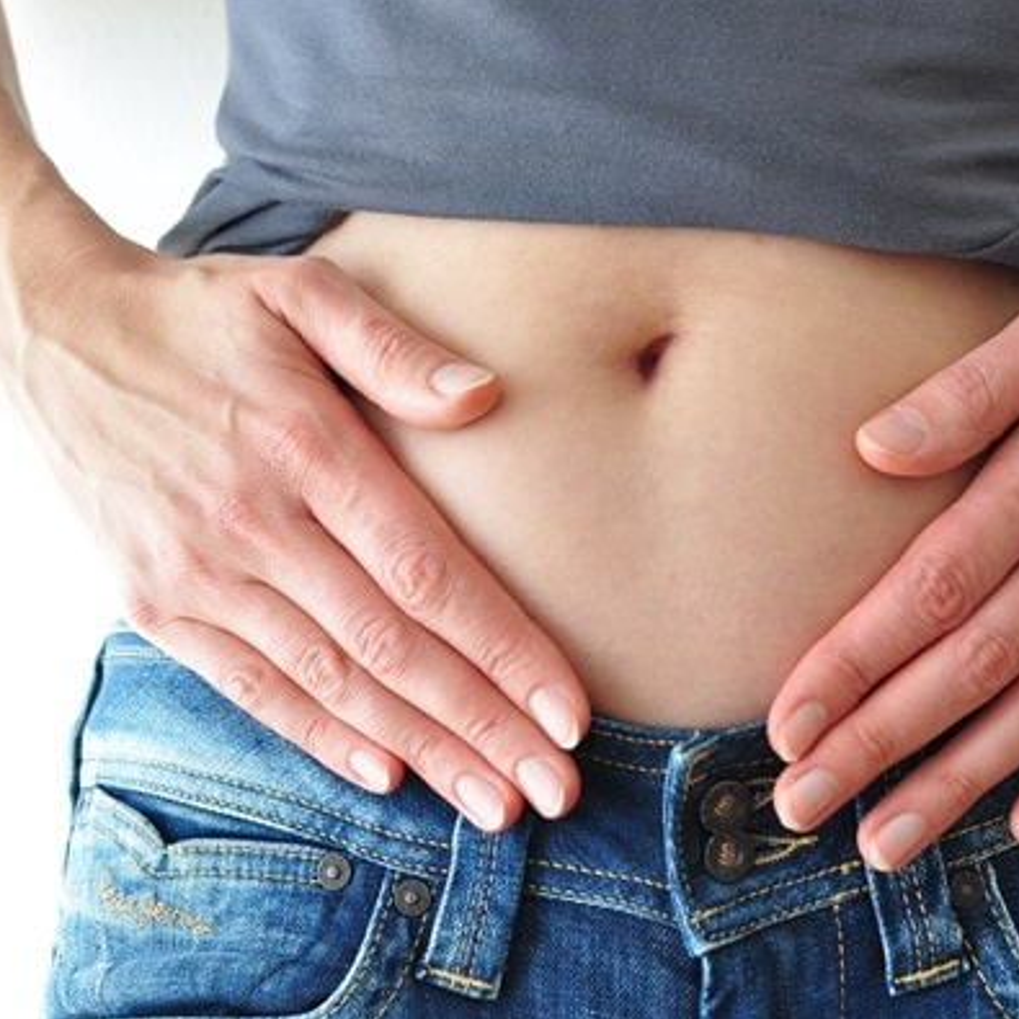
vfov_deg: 25.5
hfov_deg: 25.3
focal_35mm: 68
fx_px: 2253
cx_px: 704
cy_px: 511
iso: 200
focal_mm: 35
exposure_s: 1/60
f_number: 4.5
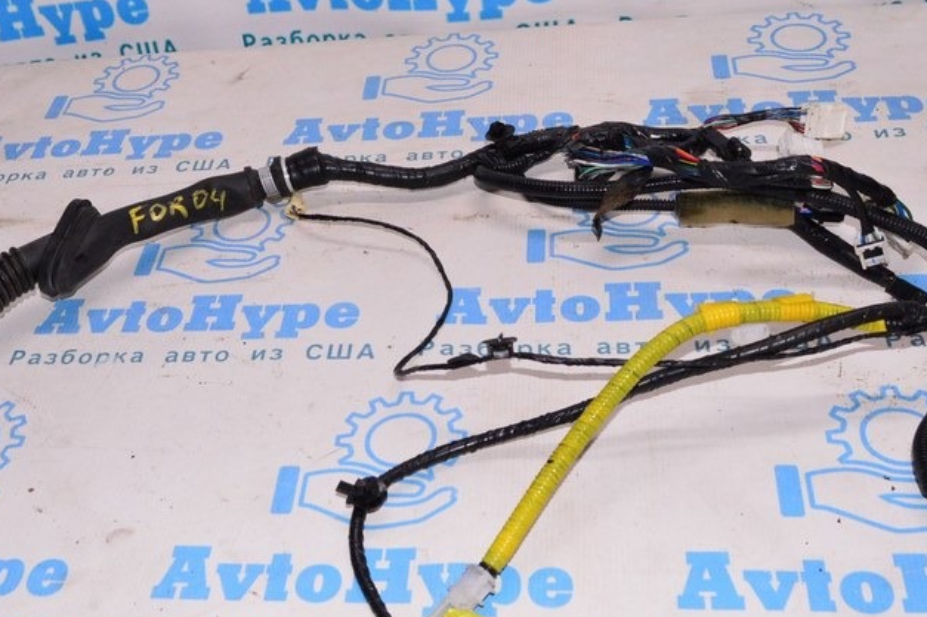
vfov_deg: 27.5
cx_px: 339
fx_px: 1261
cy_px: 313
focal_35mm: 49
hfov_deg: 40.1
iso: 1600
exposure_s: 1/160
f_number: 8
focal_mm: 20
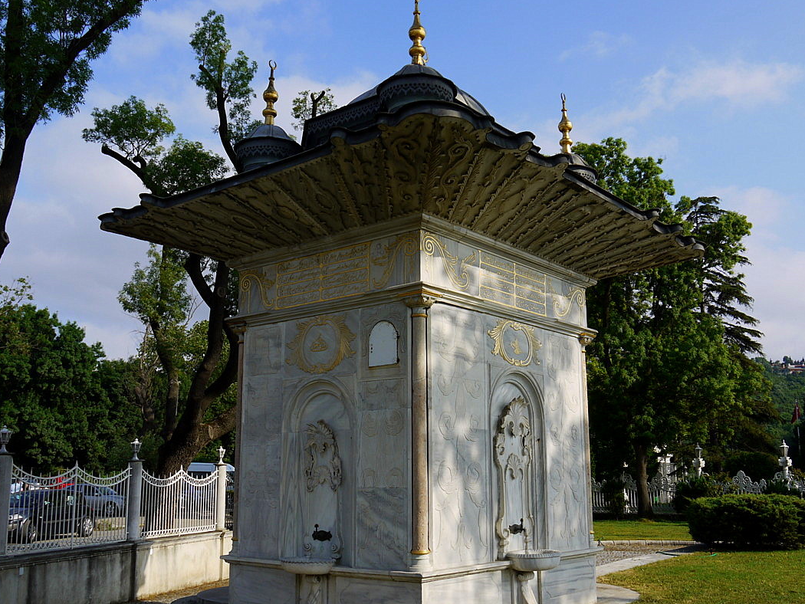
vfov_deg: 36.8
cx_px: 418
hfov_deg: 47.8
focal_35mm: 39
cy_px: 323
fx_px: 907
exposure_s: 1/320
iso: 100
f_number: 8
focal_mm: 16
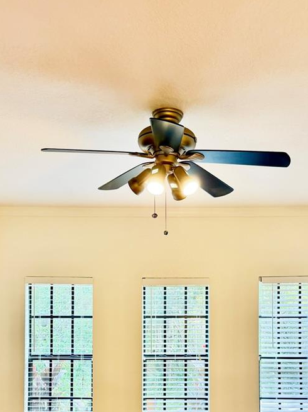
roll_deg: -0.4
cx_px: 170
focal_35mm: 44
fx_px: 522
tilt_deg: +0.6
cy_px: 325
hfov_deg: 32.8
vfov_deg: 41.3
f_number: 1.78
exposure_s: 1/120
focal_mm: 6.76
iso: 200
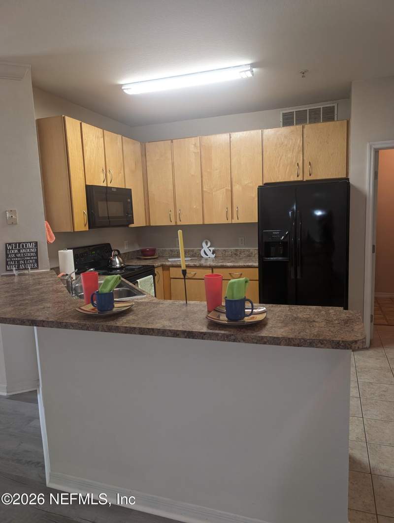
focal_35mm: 24
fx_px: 363
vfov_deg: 71.5
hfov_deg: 56.9
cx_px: 197
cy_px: 262
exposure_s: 1/120
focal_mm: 6.9
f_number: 1.68
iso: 748
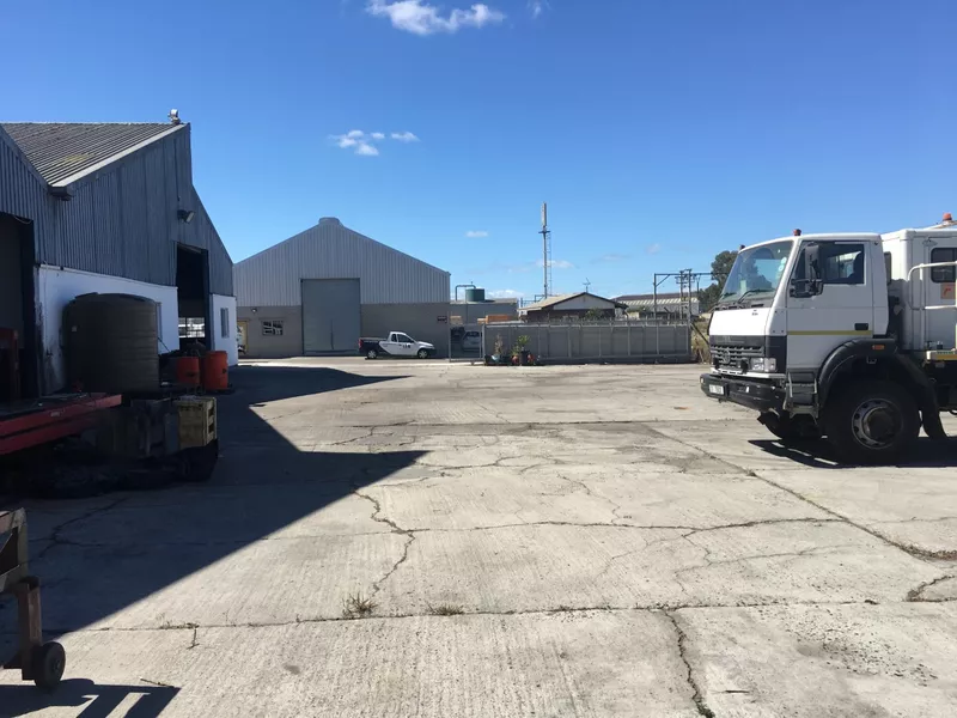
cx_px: 478
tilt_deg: -1.5
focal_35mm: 29
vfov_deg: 48.2
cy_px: 359
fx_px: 802
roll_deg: +1.3
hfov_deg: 61.7
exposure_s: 1/1570
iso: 25
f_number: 2.2
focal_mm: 4.15
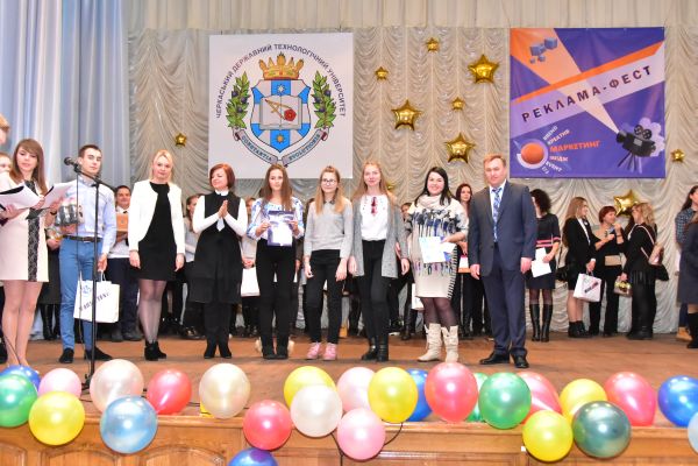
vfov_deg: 34.2
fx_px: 756
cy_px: 233
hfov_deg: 49.6
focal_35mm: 39
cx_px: 349
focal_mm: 26
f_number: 5.6
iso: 3200
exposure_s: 1/60
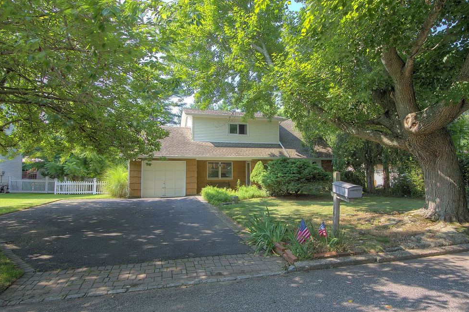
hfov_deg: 86.9
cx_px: 230
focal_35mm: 19
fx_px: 247
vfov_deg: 64.5
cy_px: 160
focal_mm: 12
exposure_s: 1/30
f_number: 8
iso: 100
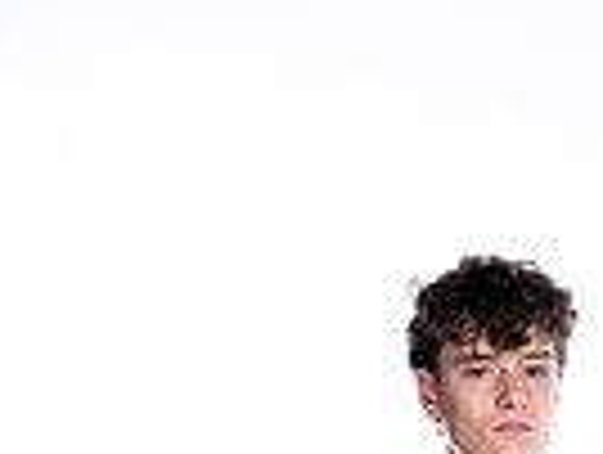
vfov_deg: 6.4
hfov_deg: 8.7
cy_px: 993
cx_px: 482
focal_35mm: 226
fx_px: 3944
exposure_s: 1/250
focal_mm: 70
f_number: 5.6
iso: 100
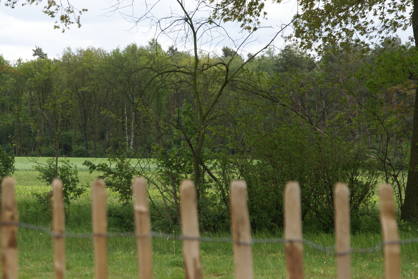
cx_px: 174
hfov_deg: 9.8
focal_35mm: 209
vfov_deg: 6.6
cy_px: 103
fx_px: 2429
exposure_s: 1/250
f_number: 8
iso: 100
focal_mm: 100
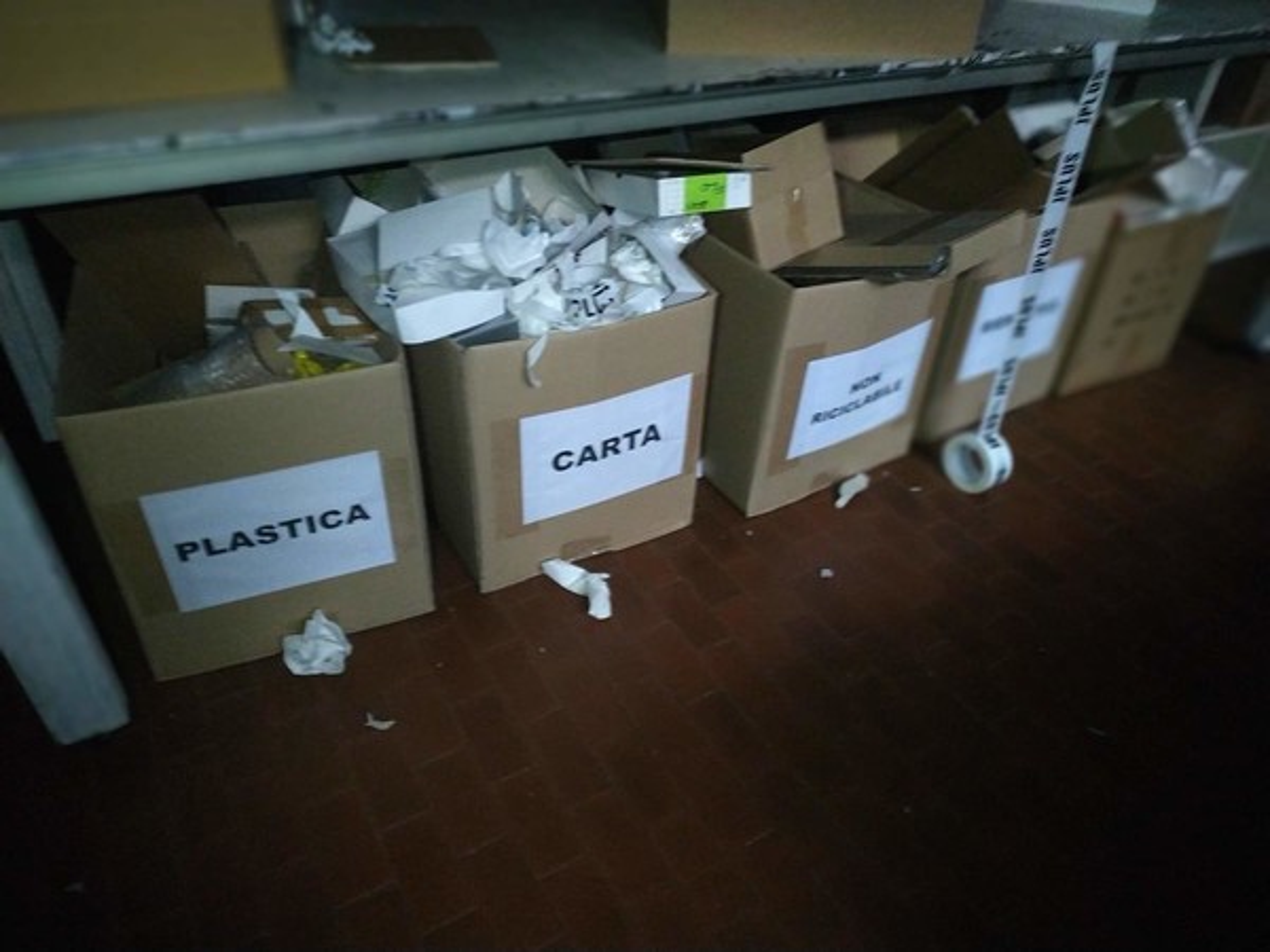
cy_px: 476
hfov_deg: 71.6
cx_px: 635
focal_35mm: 24
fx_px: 881
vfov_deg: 56.8
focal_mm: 3.94
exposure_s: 1/20
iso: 1600
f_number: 1.9
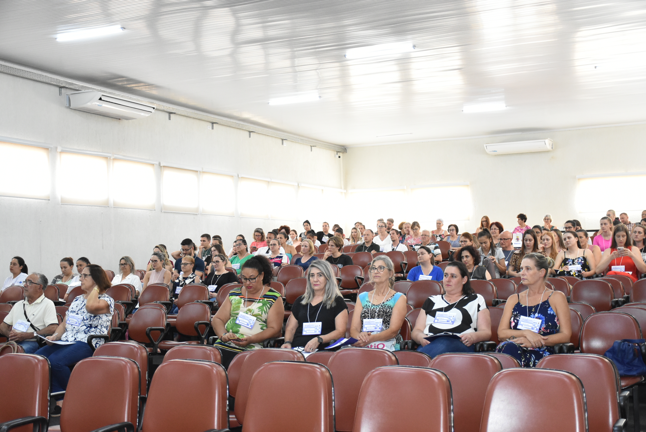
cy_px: 216
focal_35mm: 51
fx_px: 916
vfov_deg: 26.5
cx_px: 323
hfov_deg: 38.9
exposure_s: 1/60
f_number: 4.2
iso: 2500
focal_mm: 34
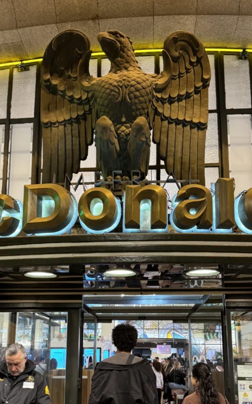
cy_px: 275
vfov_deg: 50.5
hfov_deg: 33.5
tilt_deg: +12.0
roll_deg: -0.4
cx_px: 120
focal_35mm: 38
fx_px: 418
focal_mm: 6.86
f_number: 1.78
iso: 320
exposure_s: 1/50
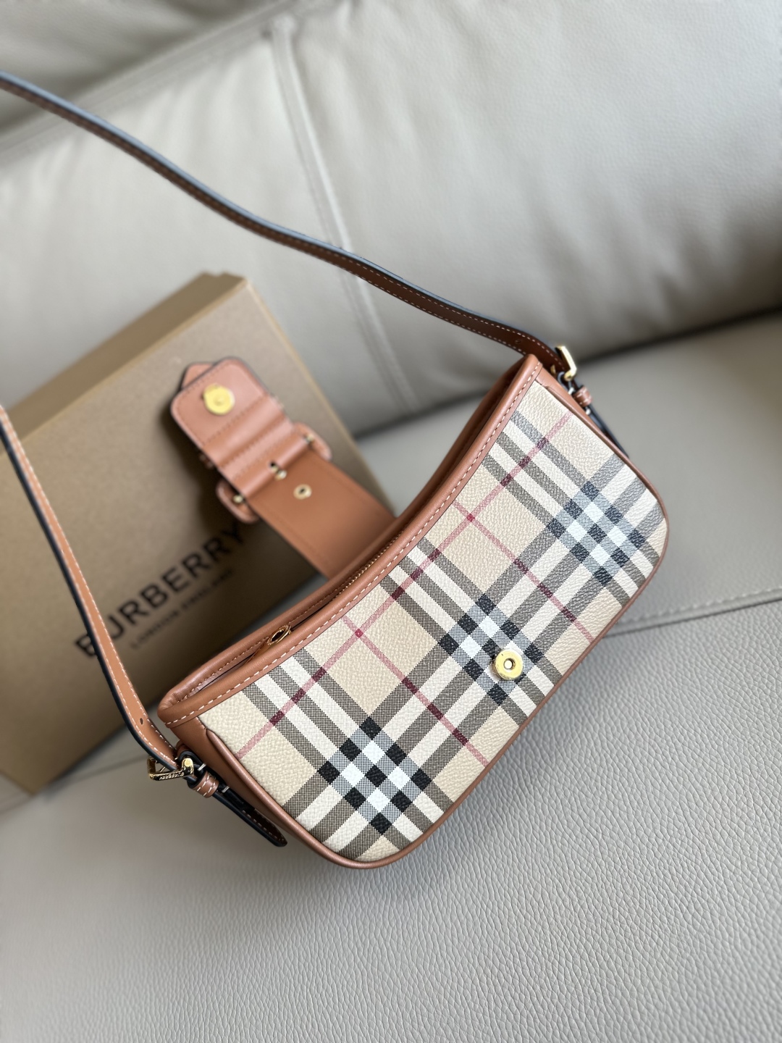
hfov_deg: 56.8
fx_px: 723
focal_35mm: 24
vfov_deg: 71.6
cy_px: 522
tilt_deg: -45.8
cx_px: 391
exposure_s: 1/121
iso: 80
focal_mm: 6.86
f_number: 1.78
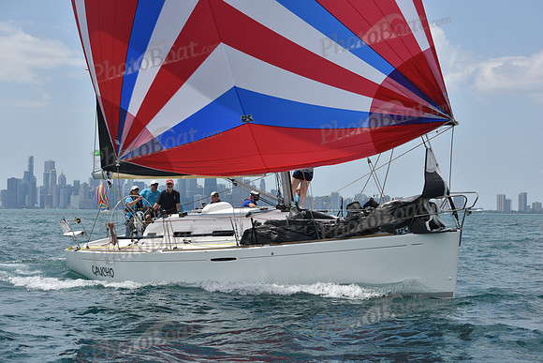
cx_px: 272
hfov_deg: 28.8
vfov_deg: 19.5
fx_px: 1056
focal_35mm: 70
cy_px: 182
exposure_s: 1/1250
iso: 250
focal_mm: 70
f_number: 8
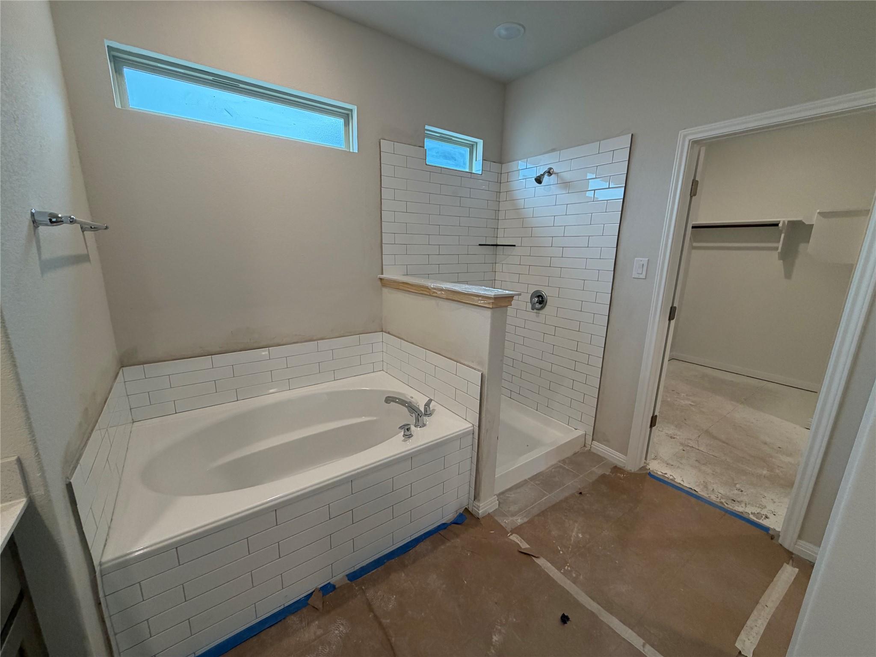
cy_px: 328
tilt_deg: -12.6
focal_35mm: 14
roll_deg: -1.1
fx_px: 354
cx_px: 438
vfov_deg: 85.7
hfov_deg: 102.1
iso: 200
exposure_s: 1/120
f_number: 2.2
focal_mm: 2.22
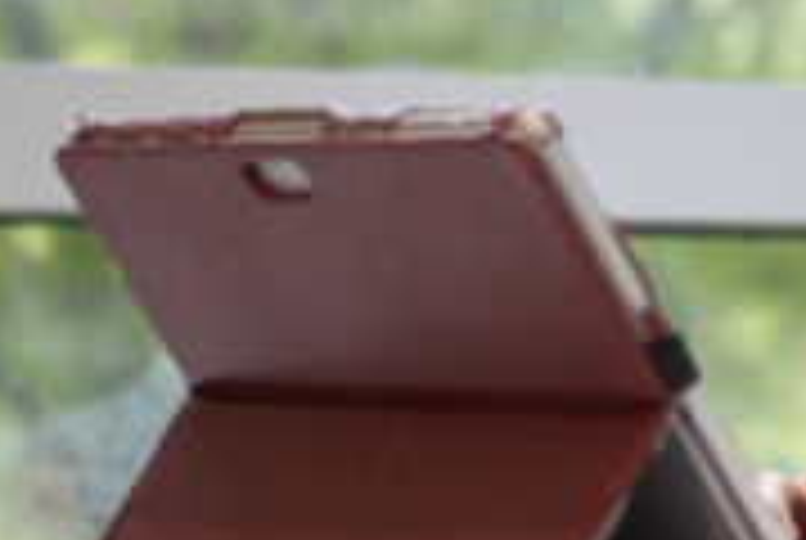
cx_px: 1481
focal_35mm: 309
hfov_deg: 6.5
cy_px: 236
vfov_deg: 4.5
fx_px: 6930
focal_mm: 70
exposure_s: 1/125
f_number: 2.8
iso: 320
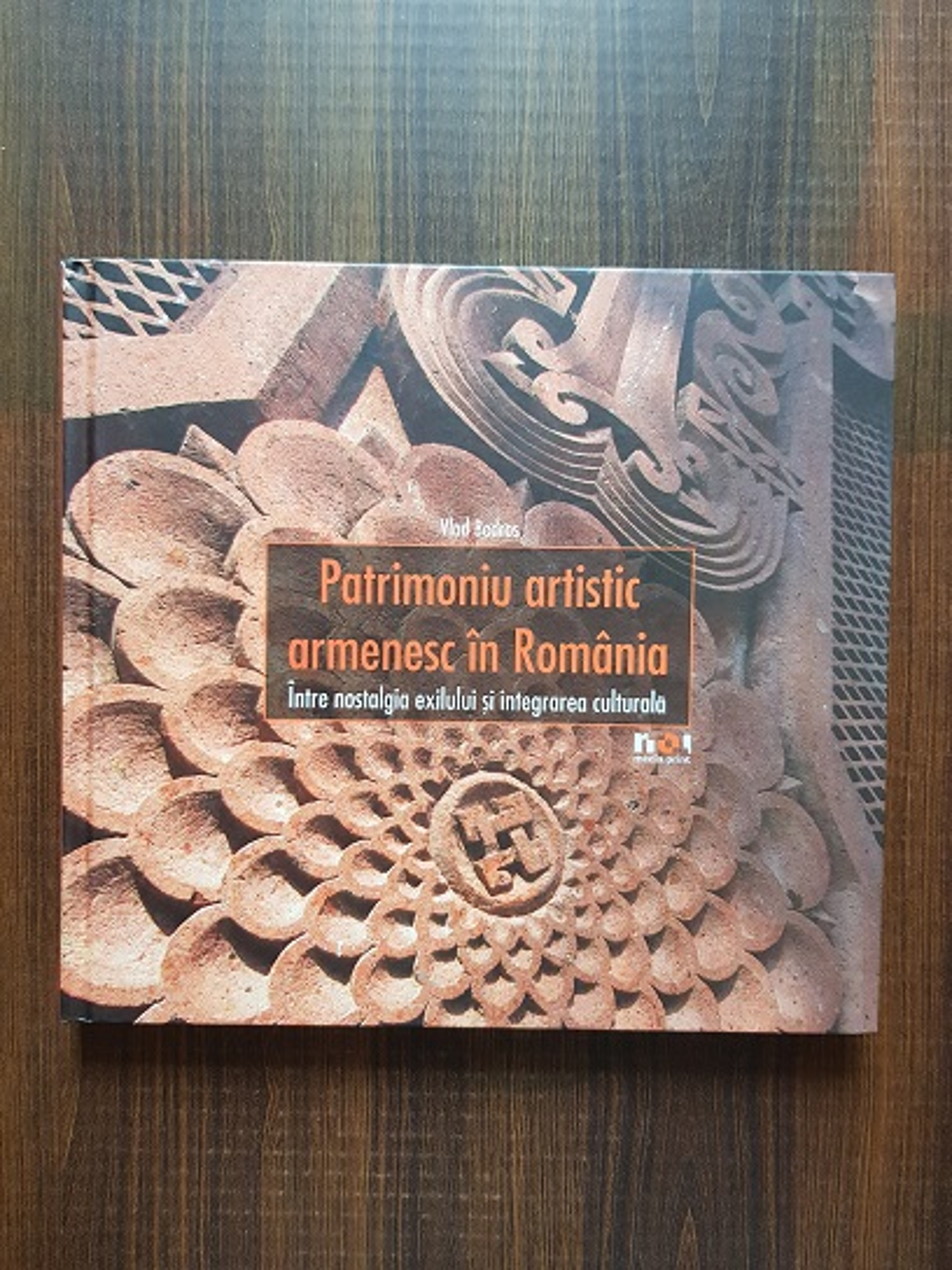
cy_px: 635
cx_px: 476
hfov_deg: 53.1
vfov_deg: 67.3
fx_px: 953
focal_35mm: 26
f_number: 1.7
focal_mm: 4.3
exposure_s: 1/30
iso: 200
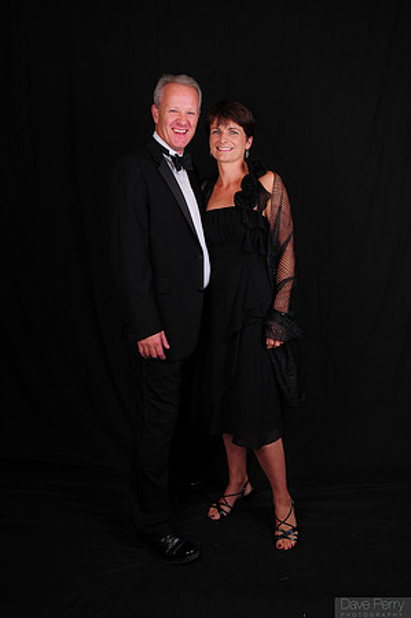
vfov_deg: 53.2
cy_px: 309
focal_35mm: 36
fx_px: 618
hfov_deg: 36.8
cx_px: 206
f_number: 8
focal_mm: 24
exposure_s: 1/125
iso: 200
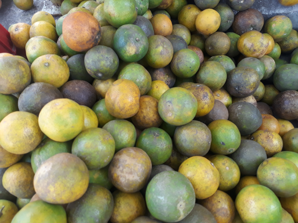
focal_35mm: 27
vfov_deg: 51.4
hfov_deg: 65.3
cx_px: 149
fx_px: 232
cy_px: 112
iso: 50
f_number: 1.9
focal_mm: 3.6
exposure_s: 1/40
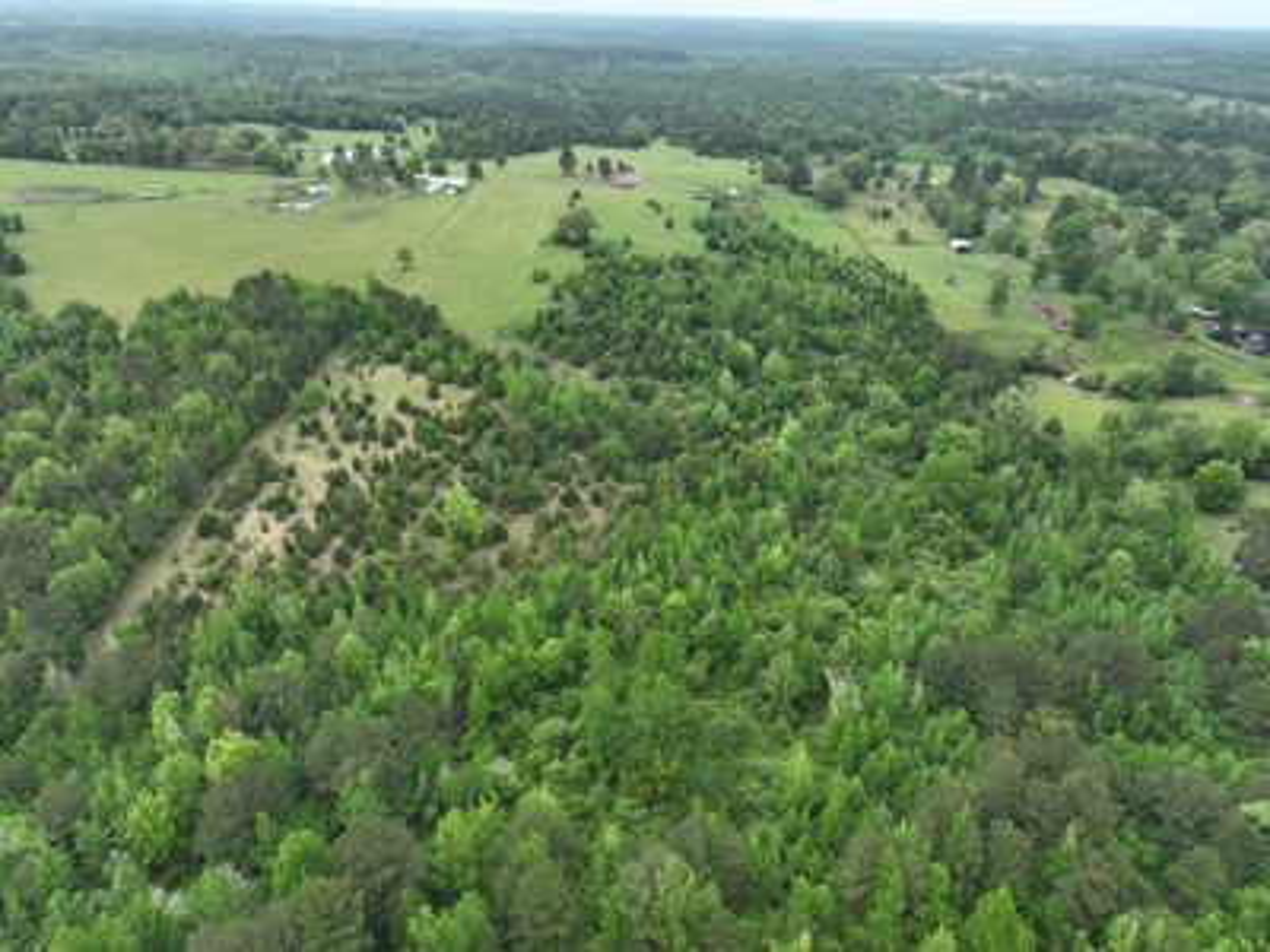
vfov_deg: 56.8
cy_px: 476
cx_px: 635
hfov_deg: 71.6
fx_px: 881
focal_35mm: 24
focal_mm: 12.29
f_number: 2.8
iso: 140
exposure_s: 1/800
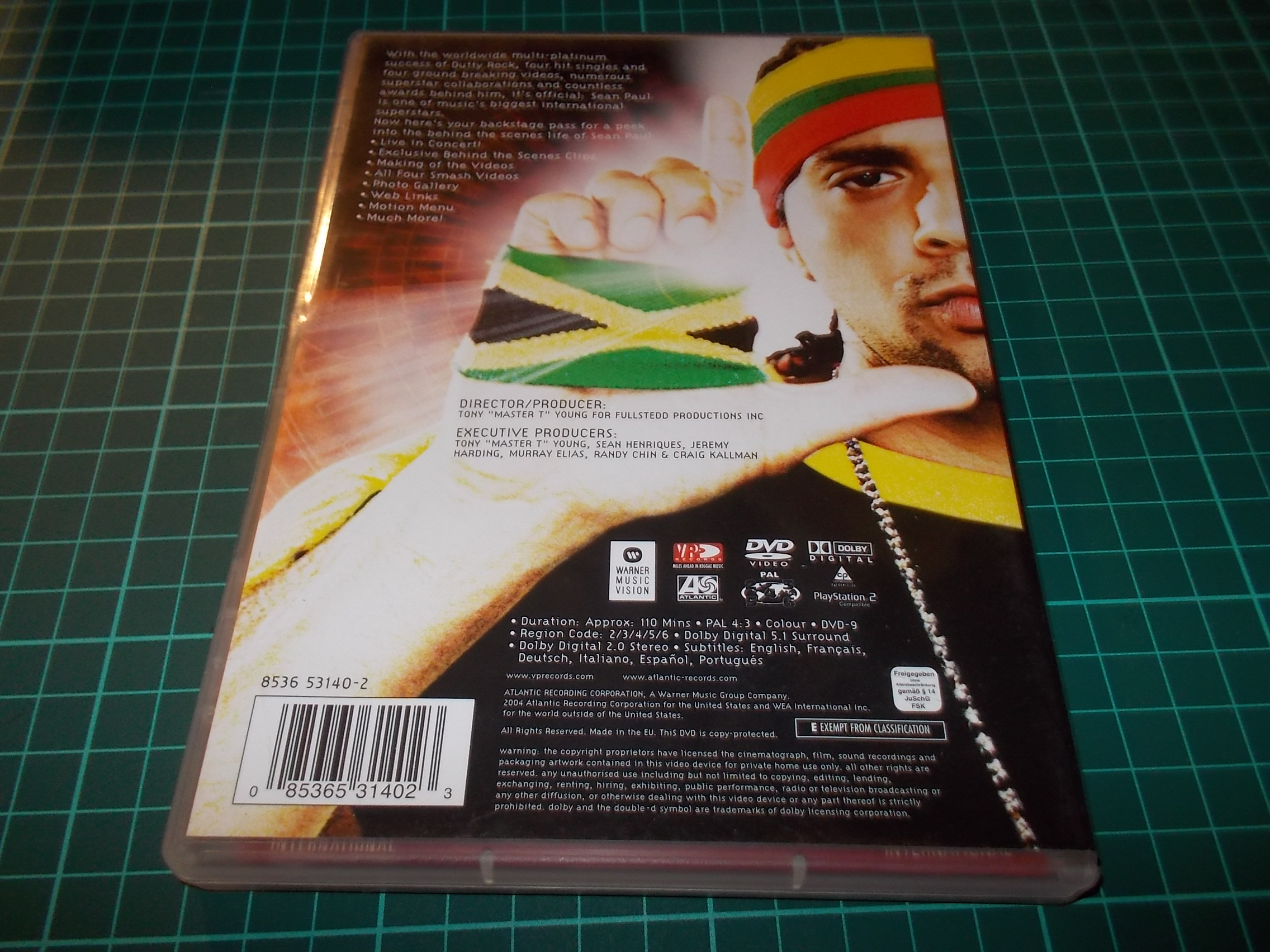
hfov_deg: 61.7
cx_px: 635
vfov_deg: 48.2
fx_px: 1064
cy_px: 476
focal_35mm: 29
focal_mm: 4.1
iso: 200
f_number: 3.3
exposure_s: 1/30
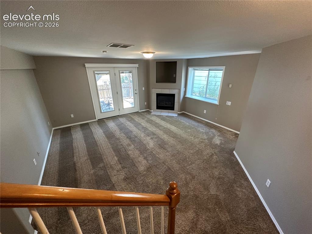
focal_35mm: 14
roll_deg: -0.5
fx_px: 126
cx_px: 156
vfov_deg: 85.6
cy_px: 117
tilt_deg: -22.3
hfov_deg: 102.1
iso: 250
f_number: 2.2
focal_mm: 2.22
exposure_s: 1/120
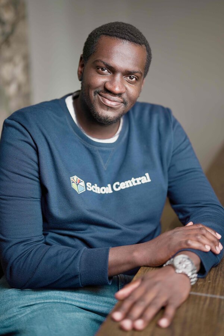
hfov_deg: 27.0
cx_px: 112
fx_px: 467
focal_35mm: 50
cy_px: 168
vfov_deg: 39.6
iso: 400
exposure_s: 1/160
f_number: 1.2
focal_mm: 50
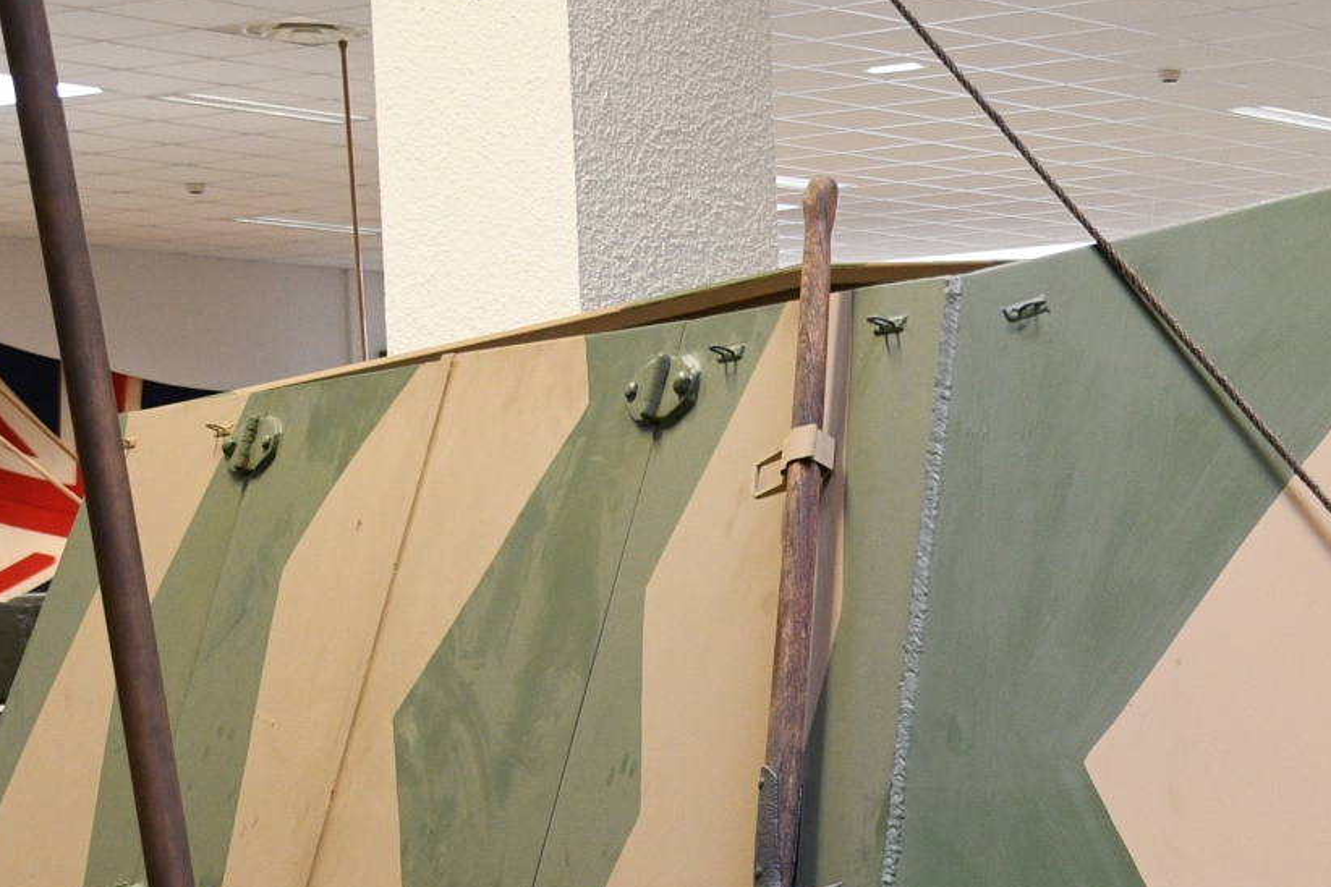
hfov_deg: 18.4
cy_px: 976
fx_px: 3993
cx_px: 1386
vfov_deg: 12.5
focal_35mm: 108
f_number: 3.5
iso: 800
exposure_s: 1/50
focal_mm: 25
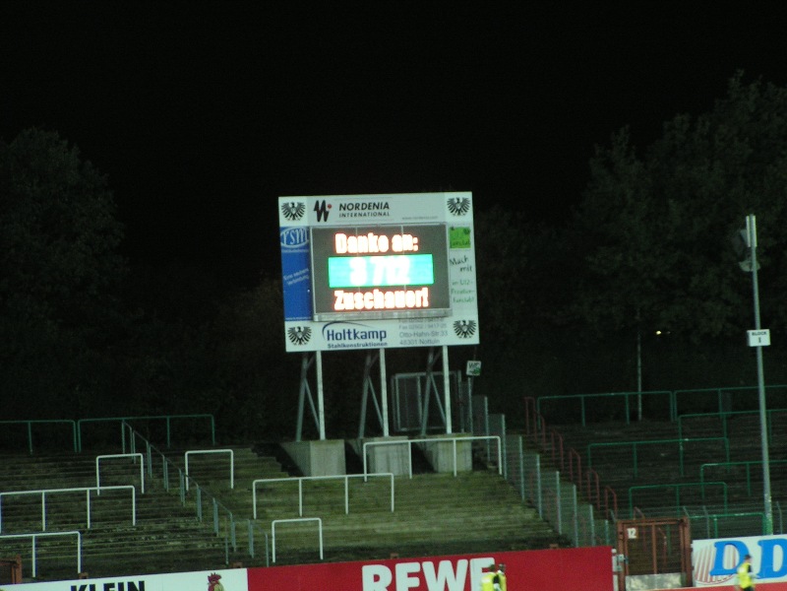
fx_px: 4479
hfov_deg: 10.0
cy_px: 296
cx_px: 394
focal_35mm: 197
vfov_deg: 7.5
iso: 200
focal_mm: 30.1
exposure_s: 1/25
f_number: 3.5
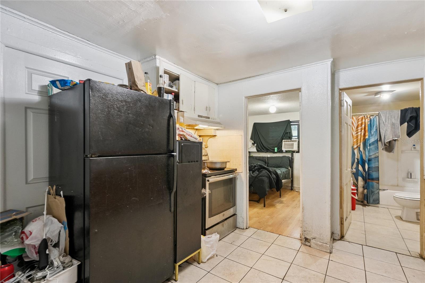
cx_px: 212
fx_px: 189
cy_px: 142
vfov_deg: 73.8
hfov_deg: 96.7
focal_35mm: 16
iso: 3200
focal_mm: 16
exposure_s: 1/50
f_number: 6.3
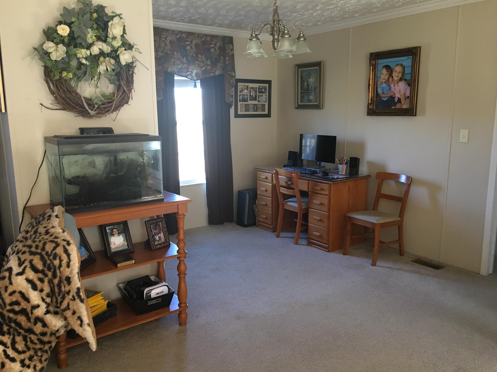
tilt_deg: -9.3
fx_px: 416
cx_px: 248
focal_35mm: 29
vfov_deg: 48.2
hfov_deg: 61.7
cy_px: 186
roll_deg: -0.2
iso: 64
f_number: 2.2
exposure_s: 1/15
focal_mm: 4.15
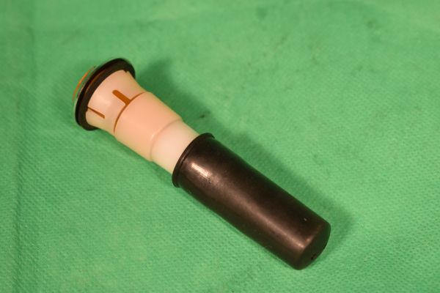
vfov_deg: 16.6
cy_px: 146
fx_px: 1008
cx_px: 220
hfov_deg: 24.6
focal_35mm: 82
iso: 200
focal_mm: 55
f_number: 6.3
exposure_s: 1/100
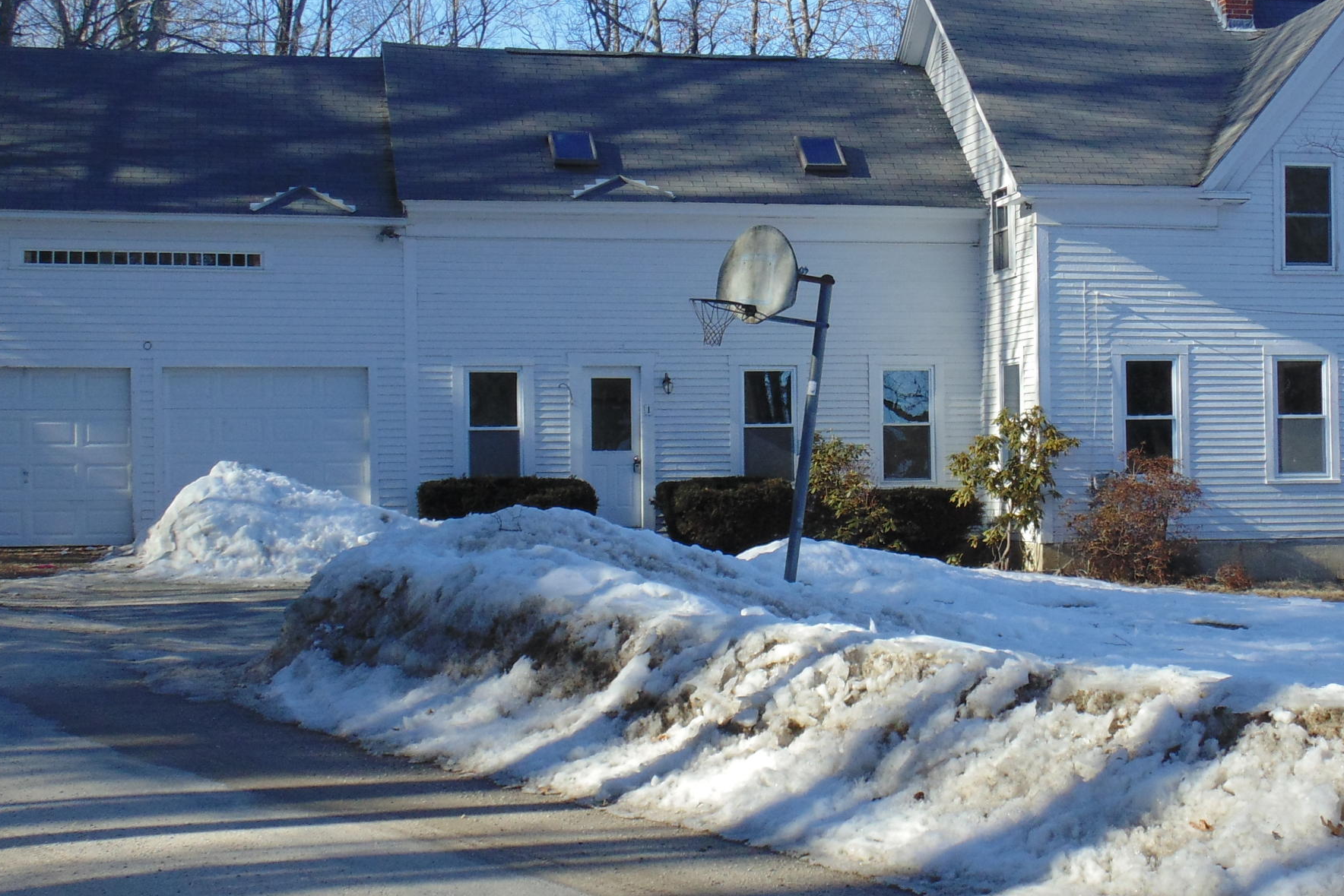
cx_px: 830
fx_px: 2240
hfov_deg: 33.3
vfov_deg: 22.6
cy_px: 474
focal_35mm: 60
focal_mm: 6.2
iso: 80
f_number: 3.4
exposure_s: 1/500
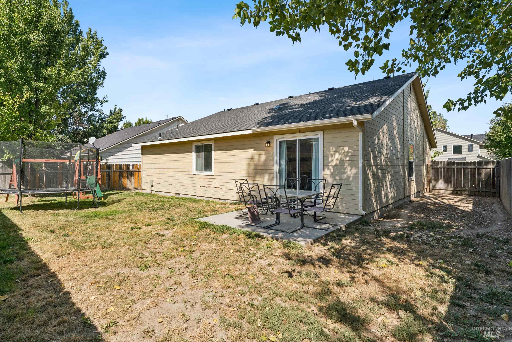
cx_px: 242
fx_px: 262
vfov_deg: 66.1
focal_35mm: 18
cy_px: 166
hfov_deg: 88.6
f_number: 13
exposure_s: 1/250
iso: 400
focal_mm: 17.4
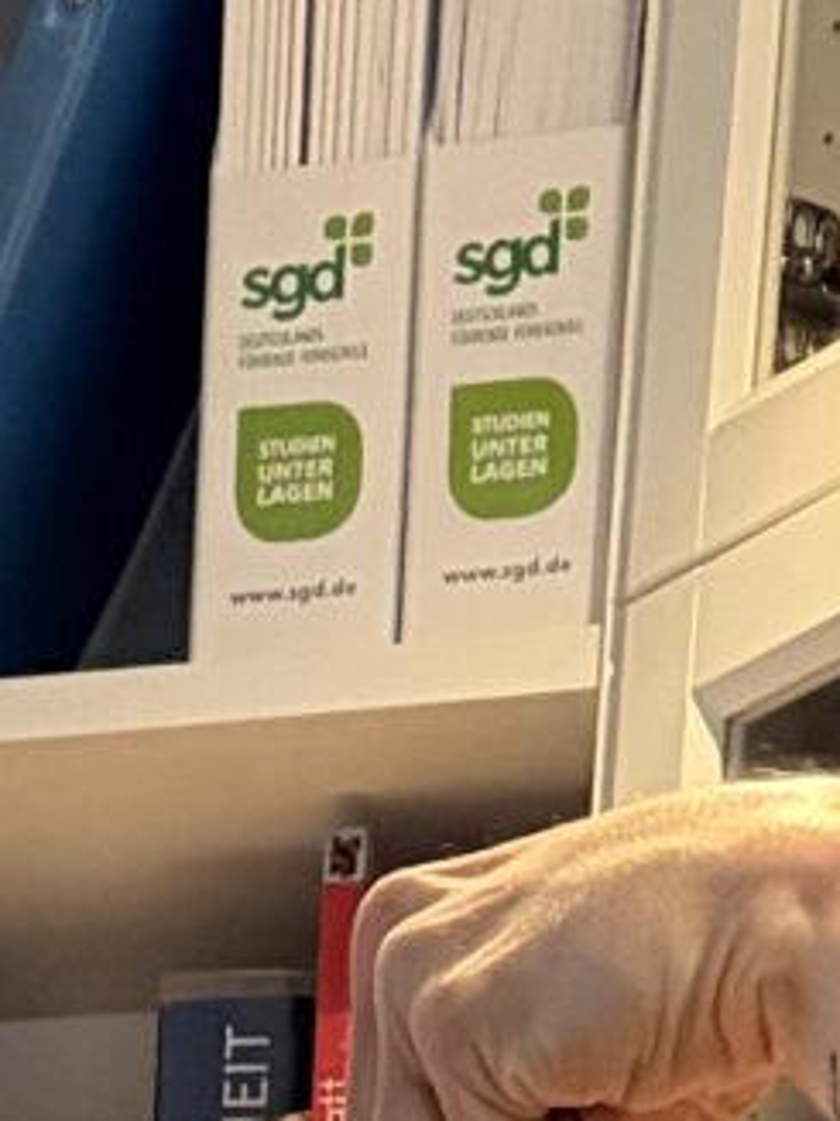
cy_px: 4323
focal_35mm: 188
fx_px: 6087
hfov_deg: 7.6
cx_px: -686
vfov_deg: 7.6
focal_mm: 6.76
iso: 800
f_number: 1.78
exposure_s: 1/40
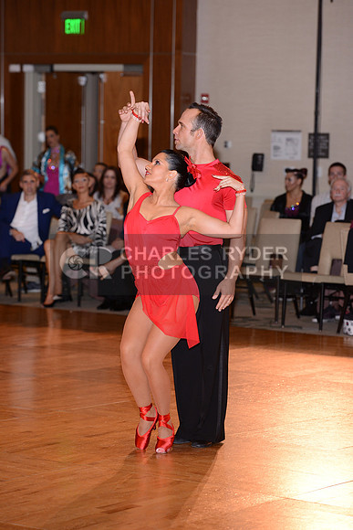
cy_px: 265
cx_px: 176
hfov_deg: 10.6
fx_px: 1911
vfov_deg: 15.8
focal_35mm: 130
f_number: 4.5
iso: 1000
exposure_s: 1/250
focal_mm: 130
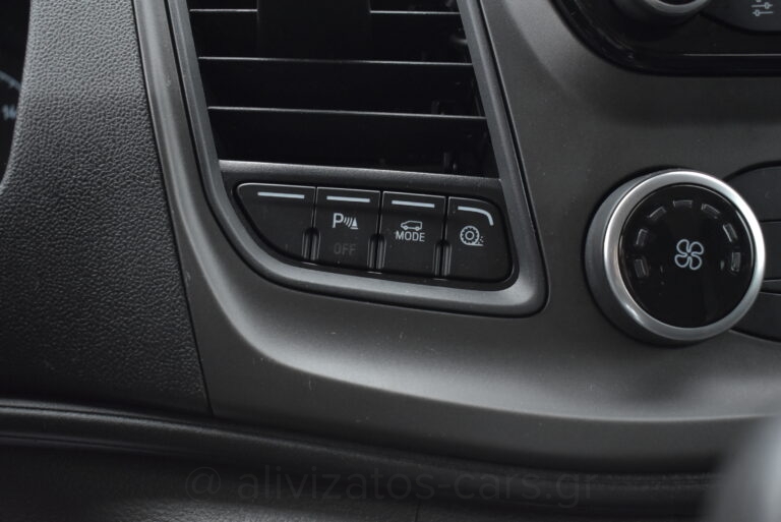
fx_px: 879
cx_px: 390
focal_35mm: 40
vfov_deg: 33.1
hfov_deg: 47.9
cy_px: 261
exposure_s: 1/500
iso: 1600
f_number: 4
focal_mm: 27
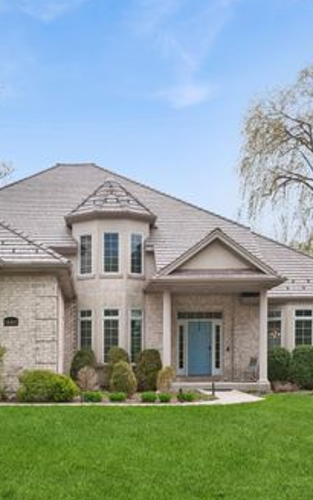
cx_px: 69
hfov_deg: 28.1
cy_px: 251
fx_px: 614
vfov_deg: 44.4
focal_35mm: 45
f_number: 8
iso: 400
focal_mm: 29
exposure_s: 1/640
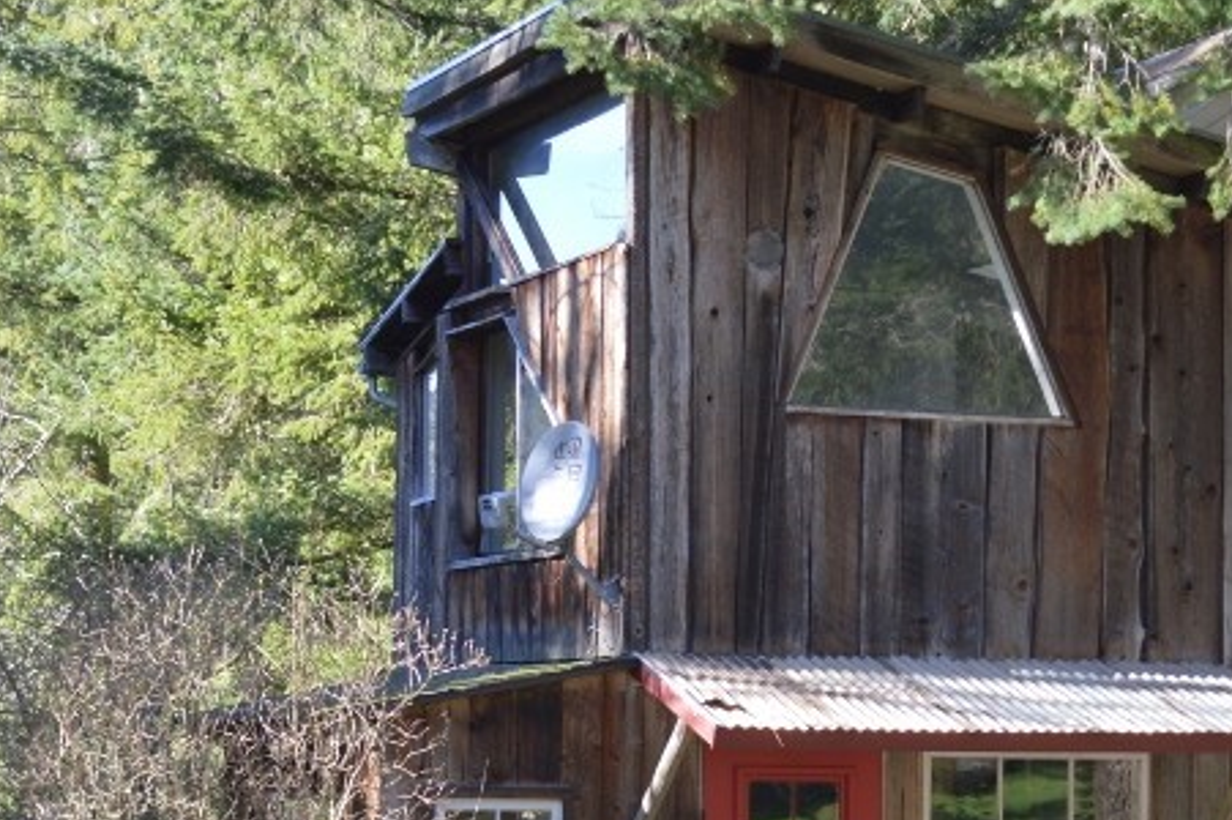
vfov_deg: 13.4
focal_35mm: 101
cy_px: 705
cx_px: 825
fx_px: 3454
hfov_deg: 20.2
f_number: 5
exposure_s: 1/125
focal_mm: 38
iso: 250
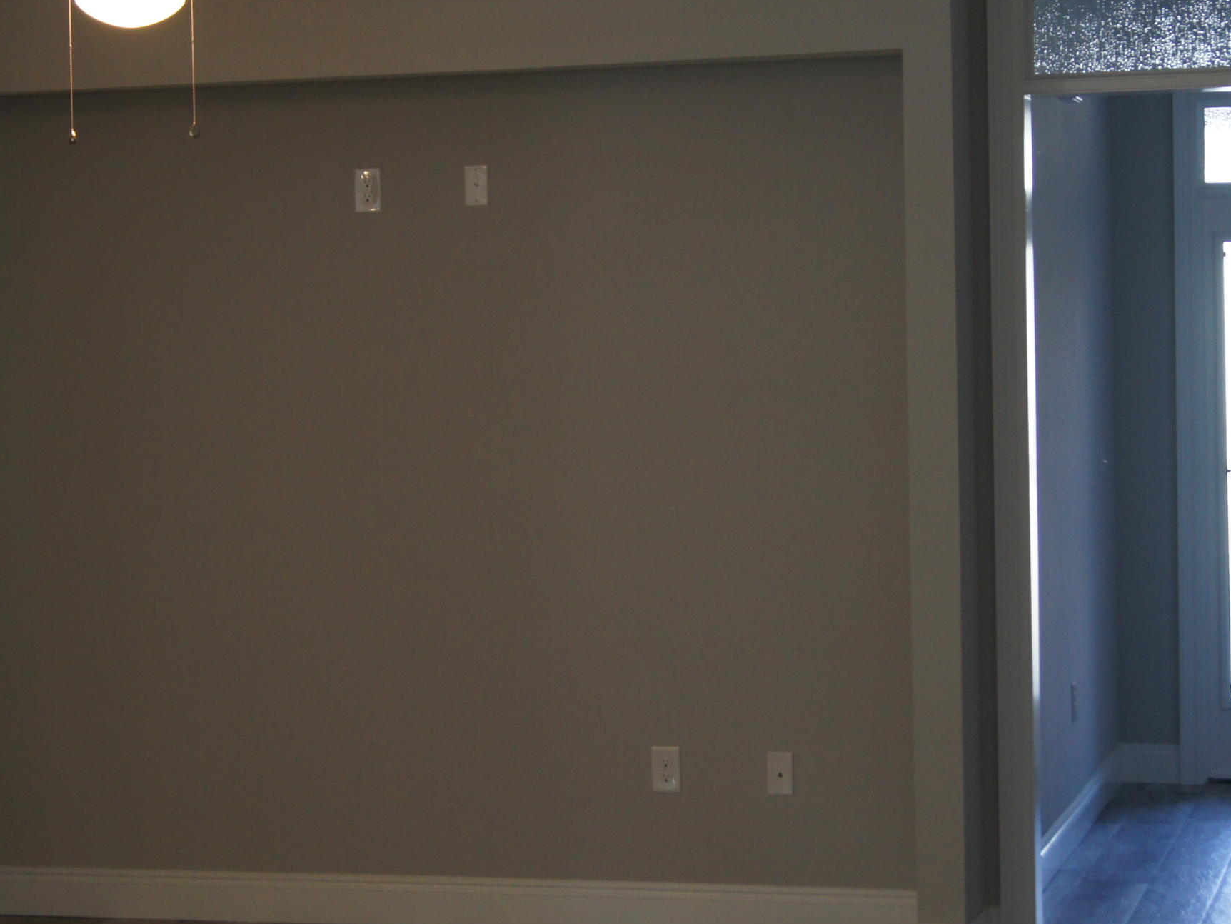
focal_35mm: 88
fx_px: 3124
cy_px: 385
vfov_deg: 16.8
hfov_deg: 22.3
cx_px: 620
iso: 500
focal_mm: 35
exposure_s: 1/60
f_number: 4.5
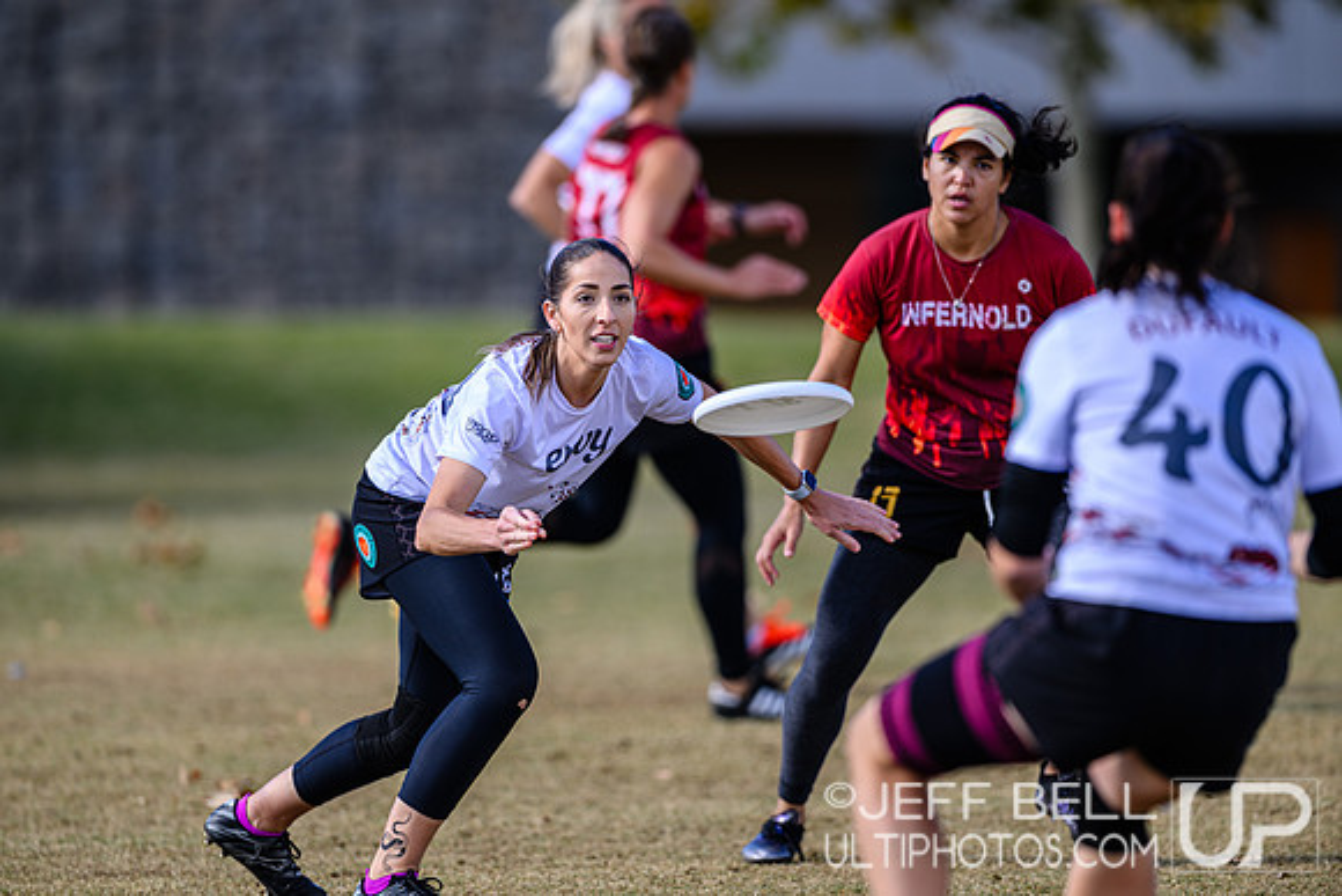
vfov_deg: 3.4
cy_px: 448
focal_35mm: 400
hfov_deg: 5.2
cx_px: 671
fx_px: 14914
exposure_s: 1/640
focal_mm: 400
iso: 100
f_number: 3.2
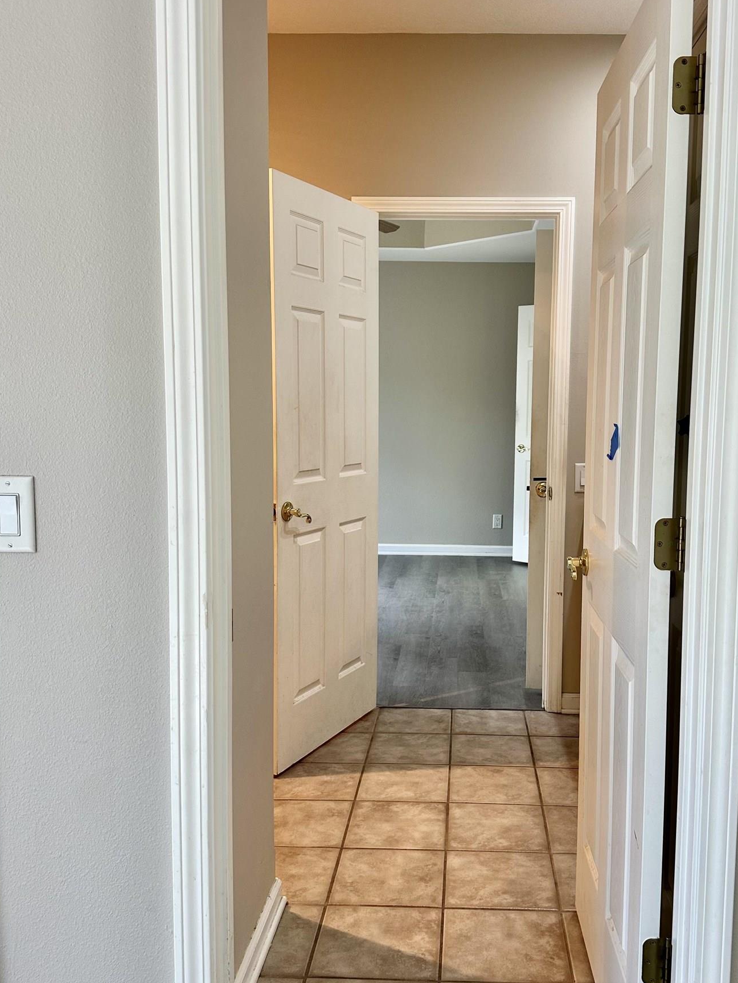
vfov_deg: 56.8
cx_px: 439
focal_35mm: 32
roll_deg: -2.1
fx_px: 910
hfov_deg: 44.0
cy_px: 486
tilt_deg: -5.5
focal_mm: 6.86
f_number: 1.78
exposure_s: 1/120
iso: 125
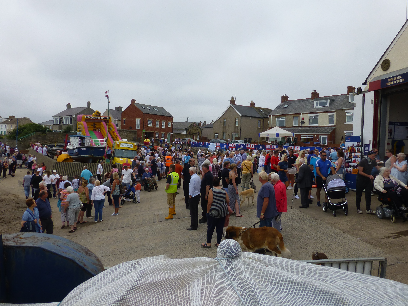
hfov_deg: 69.4
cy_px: 150
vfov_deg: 54.9
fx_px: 295
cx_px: 205
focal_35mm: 25
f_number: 4
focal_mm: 4.3
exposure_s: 1/800
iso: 100
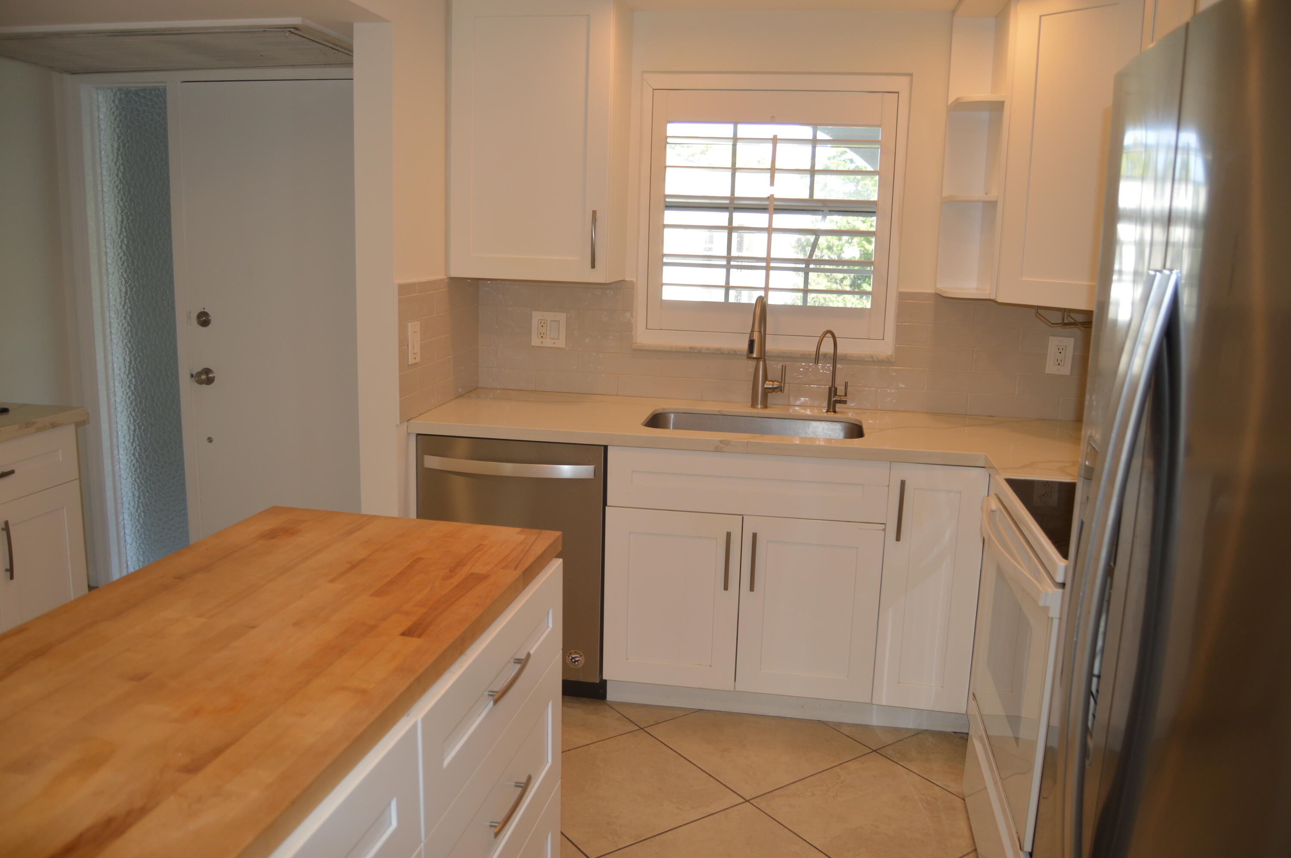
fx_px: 967
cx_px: 646
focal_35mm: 27
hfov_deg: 67.4
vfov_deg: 47.8
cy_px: 429
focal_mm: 18
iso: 140
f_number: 4
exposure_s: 1/125
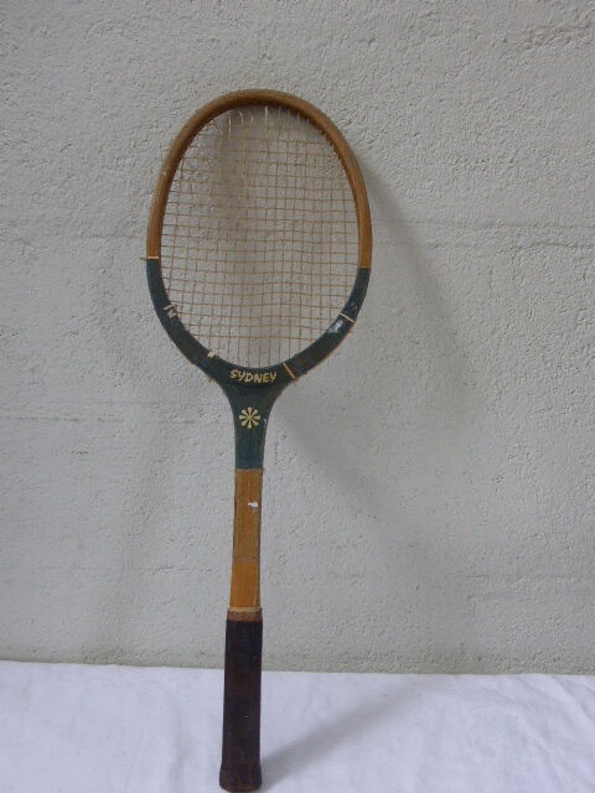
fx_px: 710
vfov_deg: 58.4
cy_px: 396
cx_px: 298
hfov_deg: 45.4
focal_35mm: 31
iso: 200
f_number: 3.6
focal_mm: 5.4
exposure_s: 1/60
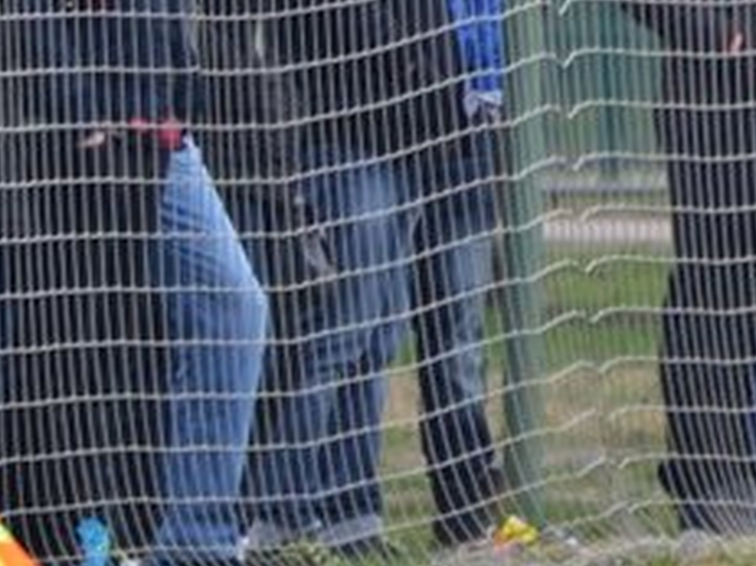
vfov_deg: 0.8
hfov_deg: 1.1
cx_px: -854
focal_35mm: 1870
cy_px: 83
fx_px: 40819
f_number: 5.6
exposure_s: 1/400
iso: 400
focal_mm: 300
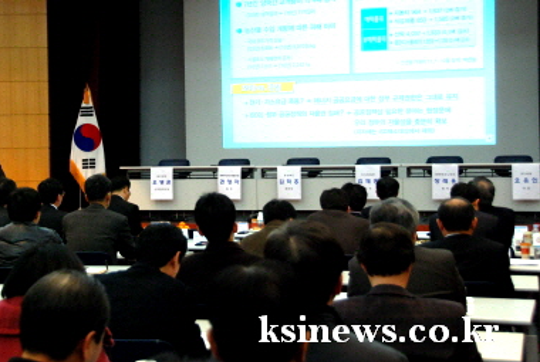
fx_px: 1127
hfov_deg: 26.8
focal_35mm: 75
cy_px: 136
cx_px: 188
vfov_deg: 18.2
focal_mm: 38
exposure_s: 1/40
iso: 800
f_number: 4.5
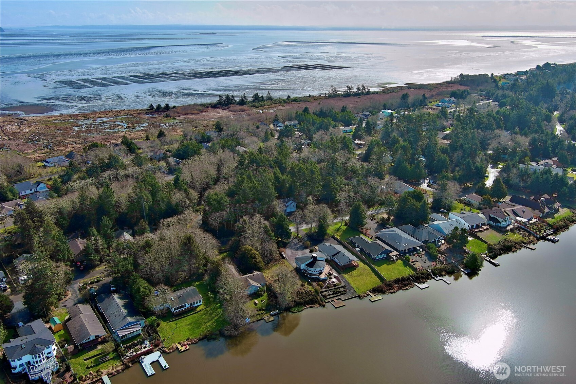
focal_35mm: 29
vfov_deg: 45.0
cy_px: 192
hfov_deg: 63.7
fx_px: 464
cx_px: 288
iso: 100
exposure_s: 1/1441
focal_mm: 10.57
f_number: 2.8
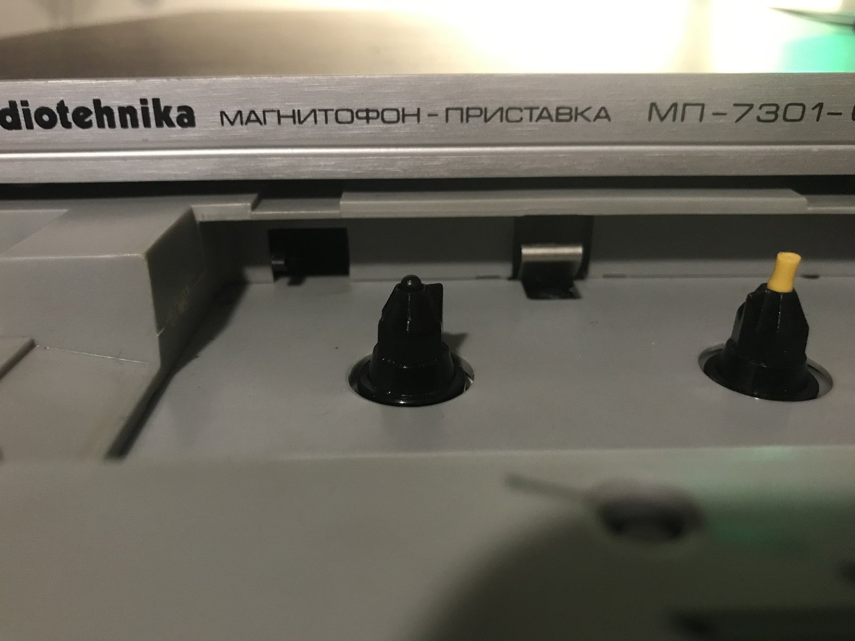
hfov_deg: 63.4
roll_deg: +0.7
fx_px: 692
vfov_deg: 49.7
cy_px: 320
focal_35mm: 28
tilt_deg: -26.0
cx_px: 428
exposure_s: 1/14
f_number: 1.8
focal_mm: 3.99
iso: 100
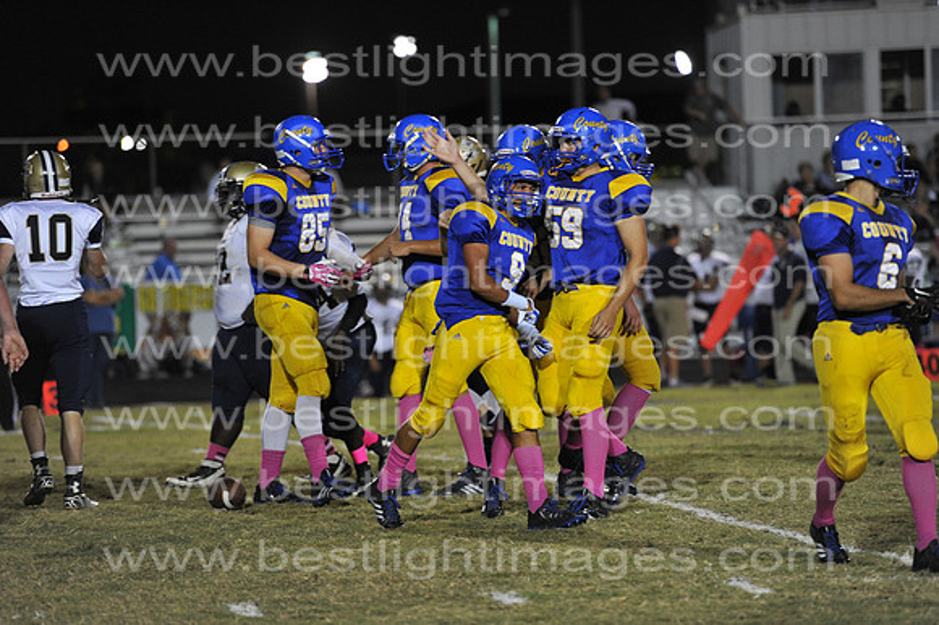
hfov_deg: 10.3
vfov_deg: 6.9
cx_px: 470
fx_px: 5213
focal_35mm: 200
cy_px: 312
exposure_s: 1/400
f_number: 3.2
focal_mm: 200
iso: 3200
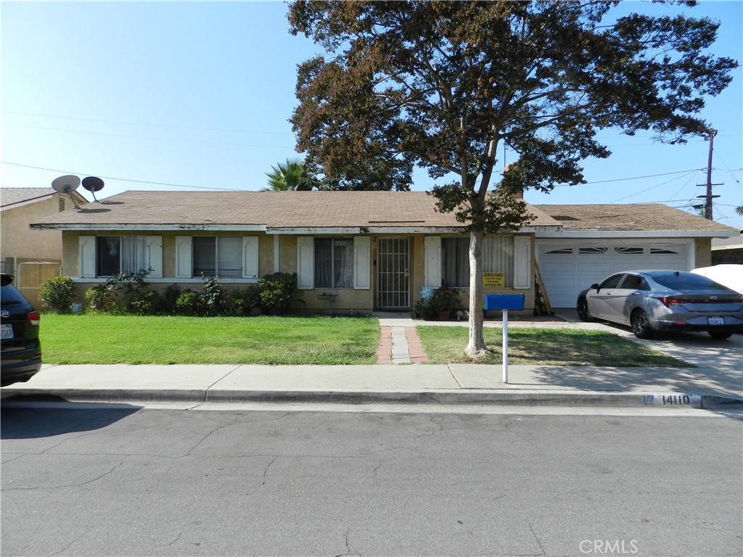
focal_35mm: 23
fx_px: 494
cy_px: 278
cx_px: 372
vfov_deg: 58.9
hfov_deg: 73.9
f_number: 4
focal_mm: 4
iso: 160
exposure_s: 1/800
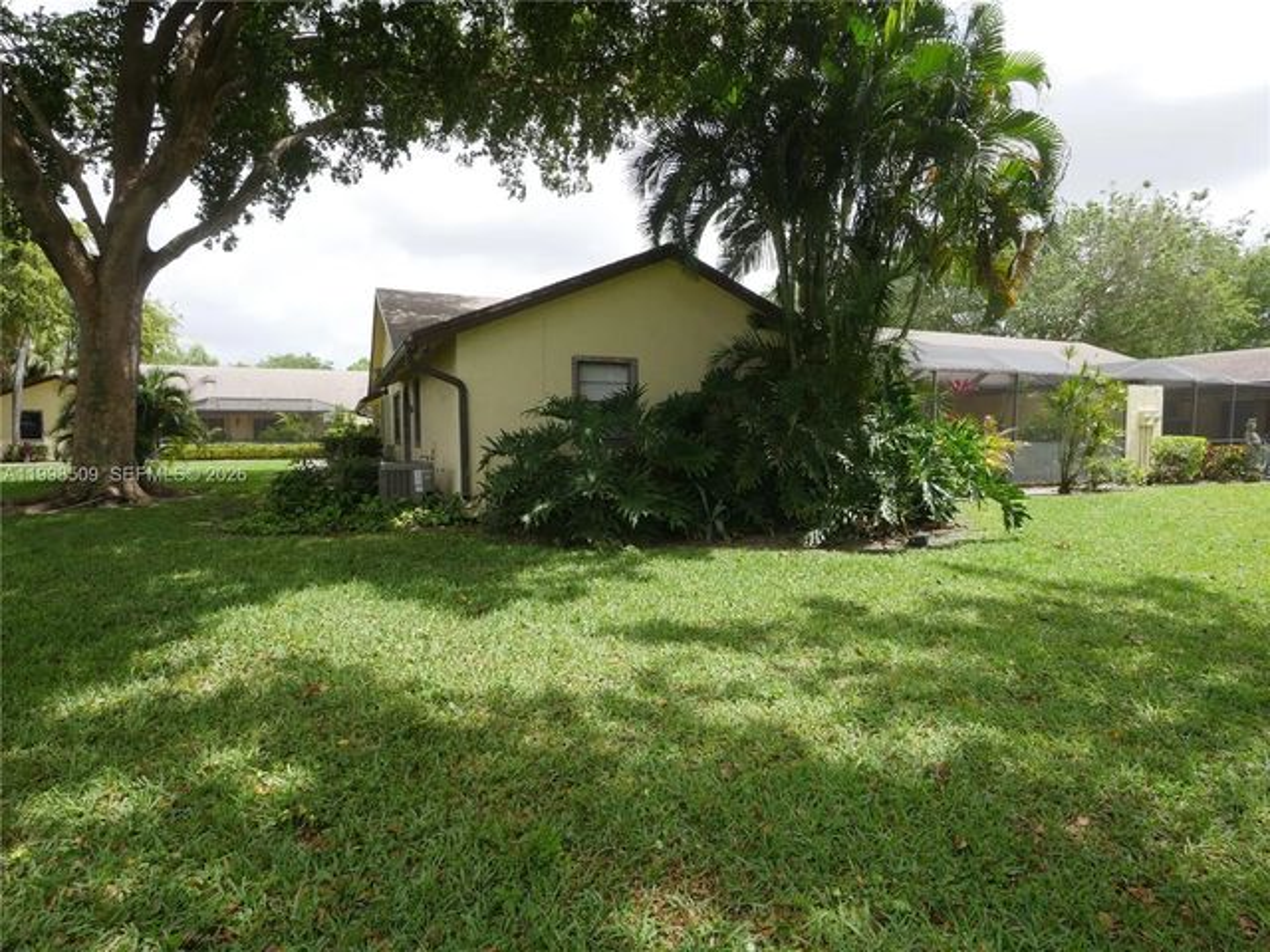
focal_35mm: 18
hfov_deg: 87.8
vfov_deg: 71.6
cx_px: 635
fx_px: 660
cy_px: 476
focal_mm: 9
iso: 200
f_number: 8
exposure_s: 1/160
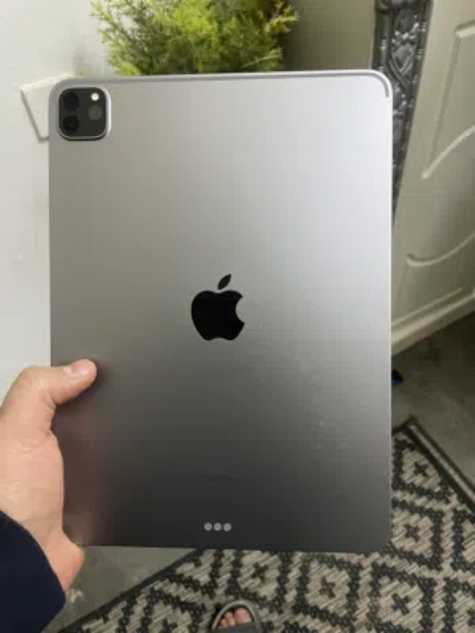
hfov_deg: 53.1
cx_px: 238
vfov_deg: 67.3
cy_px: 316
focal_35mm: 26
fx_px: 476
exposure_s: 1/33
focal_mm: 4.2
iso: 500
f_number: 1.6
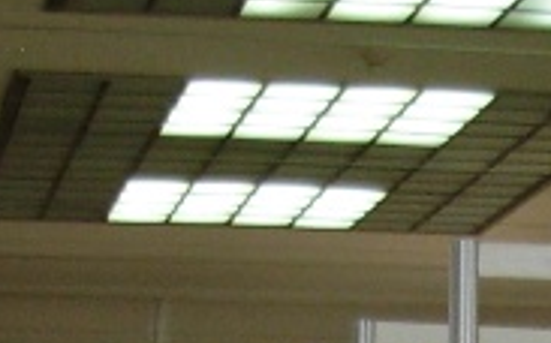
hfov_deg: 9.2
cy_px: 963
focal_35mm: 226
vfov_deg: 5.5
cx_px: 509
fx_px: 3391
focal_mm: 6.3
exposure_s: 1/62.1
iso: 200
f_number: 2.9
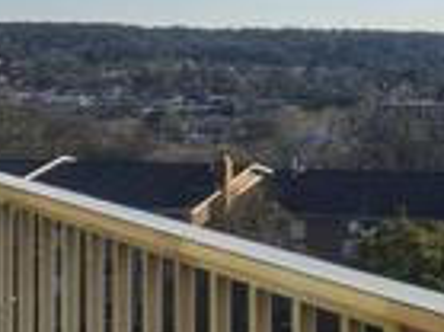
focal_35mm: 99
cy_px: 59
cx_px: 716
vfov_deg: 14.8
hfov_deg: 17.3
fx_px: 1269
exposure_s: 1/4000
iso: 200
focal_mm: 14
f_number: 7.1
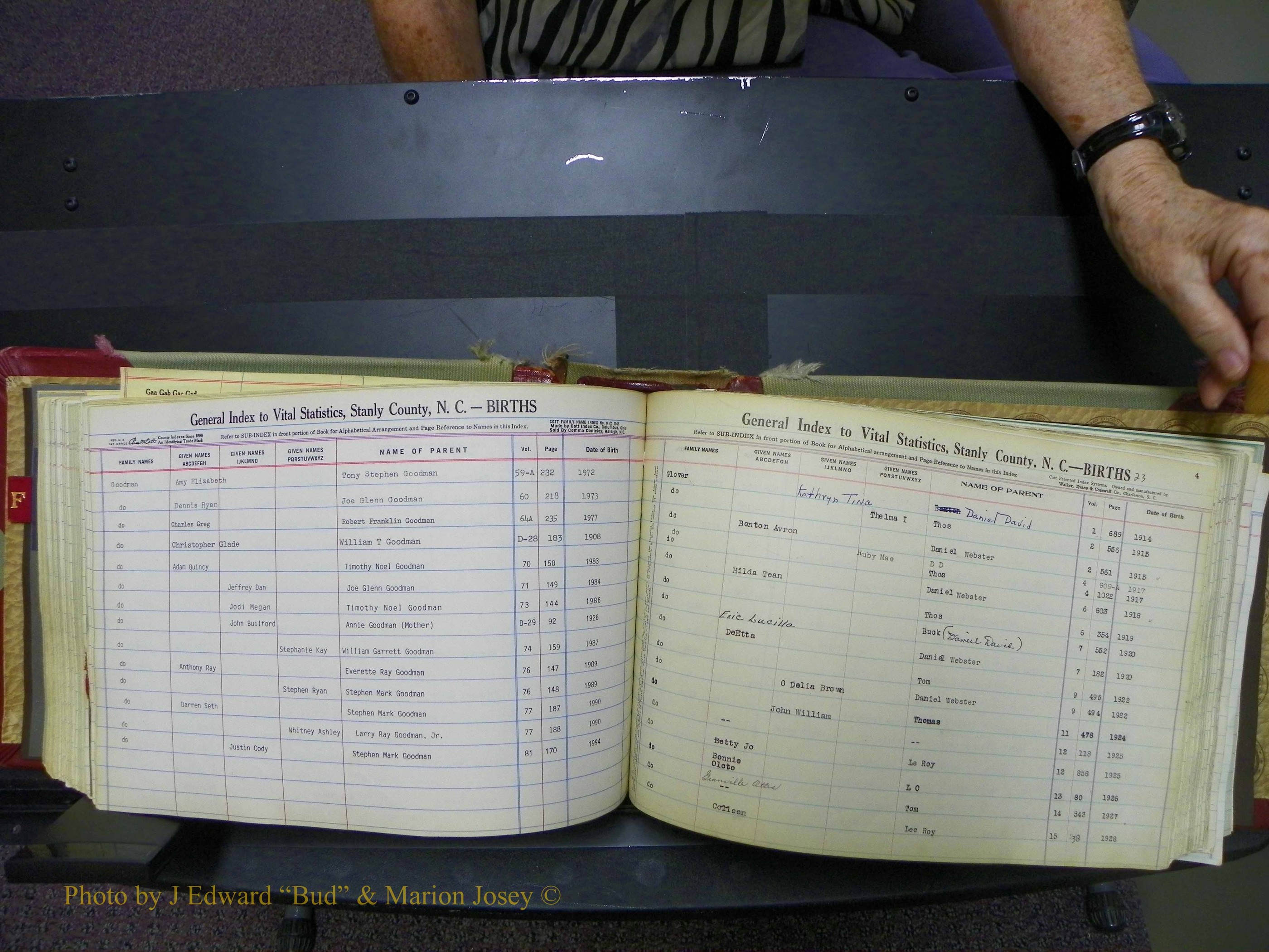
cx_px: 634
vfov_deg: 53.1
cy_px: 476
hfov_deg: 67.3
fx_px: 953
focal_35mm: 26
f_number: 2.8
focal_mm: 4.6
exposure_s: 1/30
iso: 125
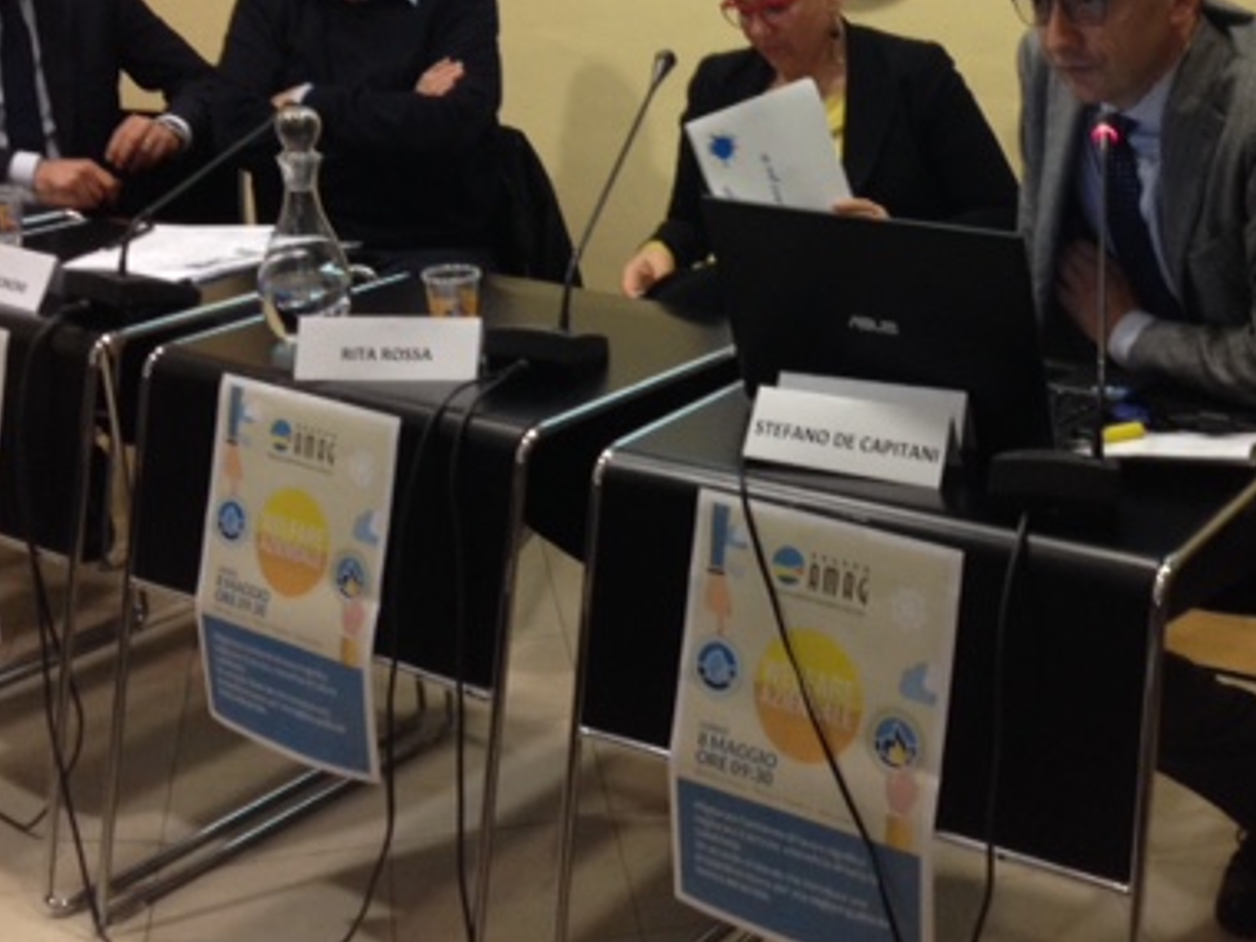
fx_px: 2141
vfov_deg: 24.3
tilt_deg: -14.1
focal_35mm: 59
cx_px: 820
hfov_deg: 32.5
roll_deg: +0.8
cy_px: 152
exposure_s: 1/20
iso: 125
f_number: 2.4
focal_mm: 4.28
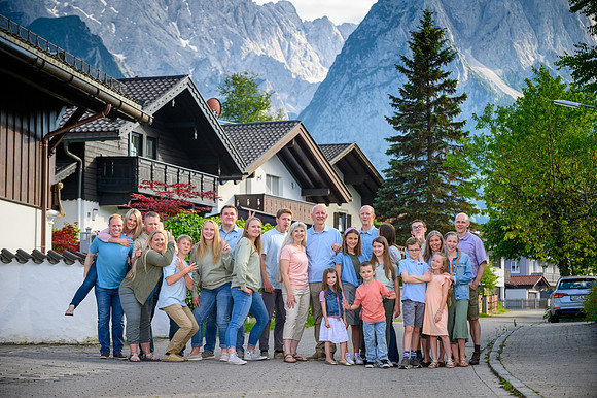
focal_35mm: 95
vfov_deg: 14.4
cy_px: 199
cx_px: 298
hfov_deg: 21.5
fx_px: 1574
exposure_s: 1/500
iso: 400
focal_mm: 95
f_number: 5.6
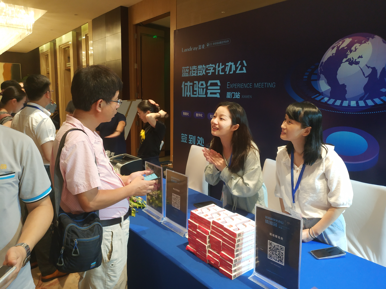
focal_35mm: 32
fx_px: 357
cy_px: 144
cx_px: 193
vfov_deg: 44.2
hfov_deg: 56.8
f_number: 2
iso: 718
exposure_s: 1/17
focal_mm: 4.5
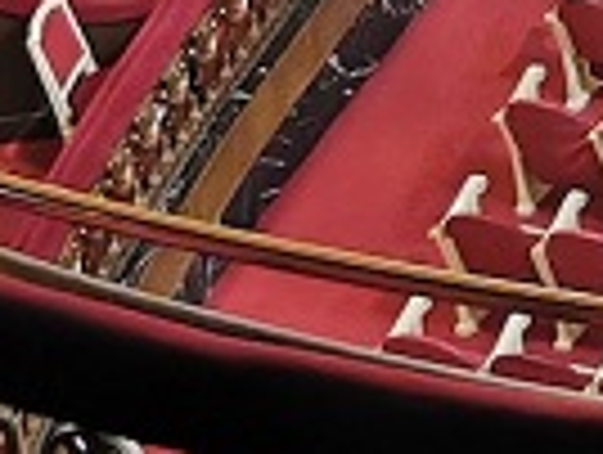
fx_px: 3508
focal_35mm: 201
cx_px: 1521
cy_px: -701
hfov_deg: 8.8
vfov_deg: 6.9
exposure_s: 5
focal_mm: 5.56
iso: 250
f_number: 1.6
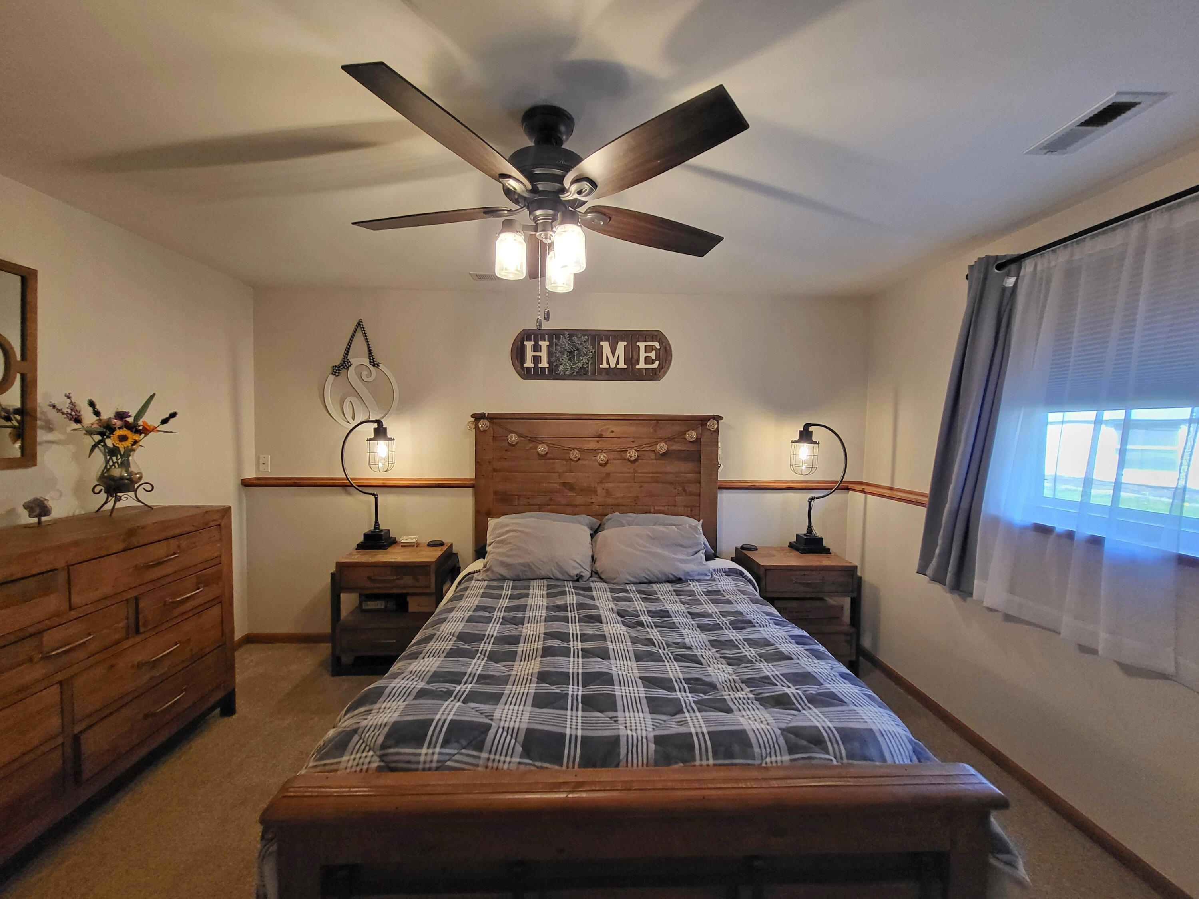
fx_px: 450
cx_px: 600
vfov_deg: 89.9
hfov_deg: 106.2
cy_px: 450
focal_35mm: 13
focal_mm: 1.74
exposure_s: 1/60
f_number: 2.2
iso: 400
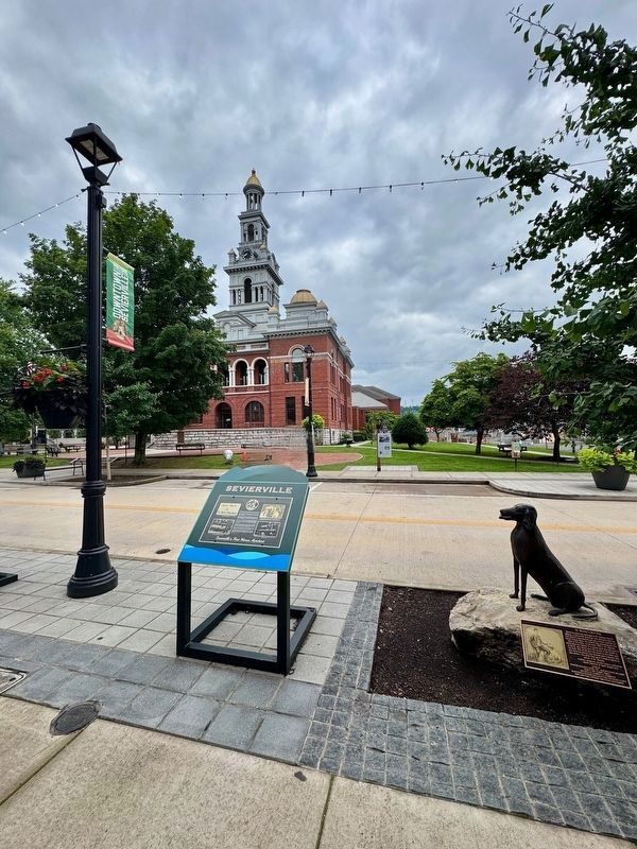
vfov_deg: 102.1
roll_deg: +2.4
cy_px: 424
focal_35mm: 14
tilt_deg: +1.9
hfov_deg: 85.7
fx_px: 344
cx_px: 318
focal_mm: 2.22
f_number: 2.2
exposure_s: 1/625
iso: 40
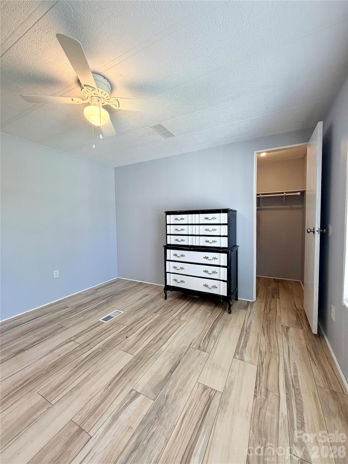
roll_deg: +1.2
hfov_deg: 85.7
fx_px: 188
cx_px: 174
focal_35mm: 14
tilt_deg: -4.1
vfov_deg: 102.1
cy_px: 232
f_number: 2.2
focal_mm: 2.22
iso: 125
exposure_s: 1/121
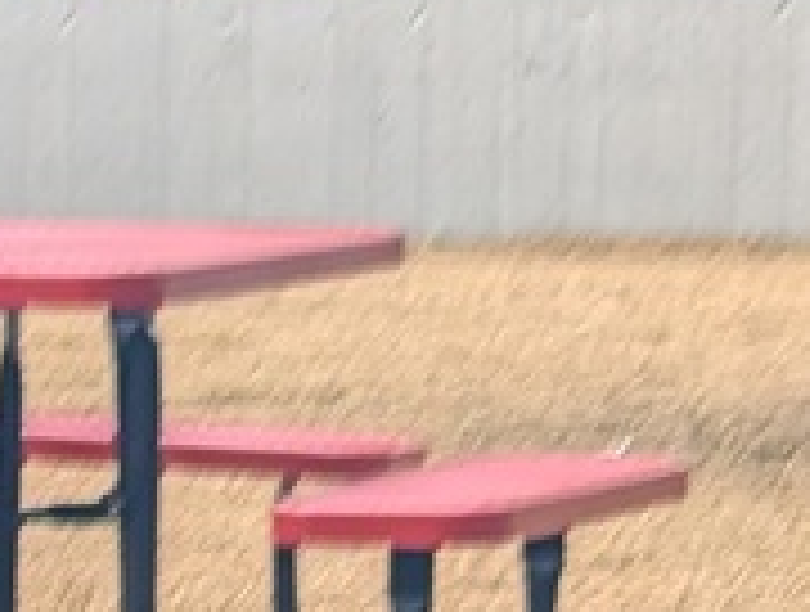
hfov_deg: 7.0
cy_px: 1532
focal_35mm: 273
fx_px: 6405
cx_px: -752
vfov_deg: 5.3
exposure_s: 1/593
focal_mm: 6.81
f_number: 1.85
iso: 41
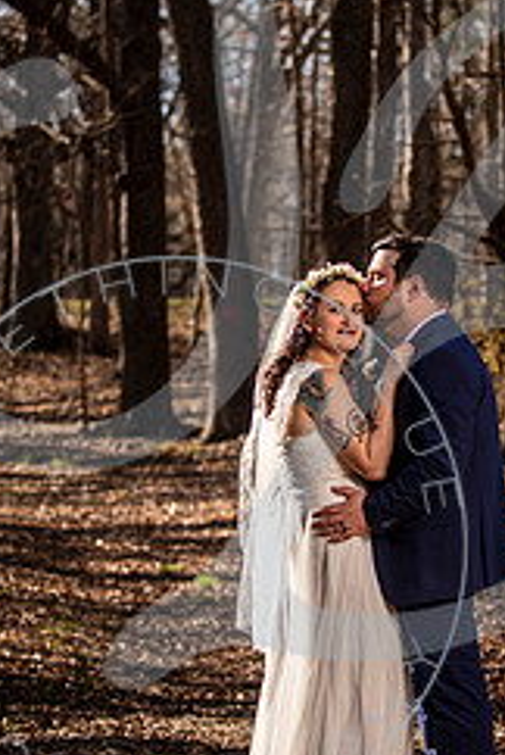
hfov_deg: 10.6
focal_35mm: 130
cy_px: 309
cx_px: 318
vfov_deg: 15.7
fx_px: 2727
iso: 100
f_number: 2.8
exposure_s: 1/800
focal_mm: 70
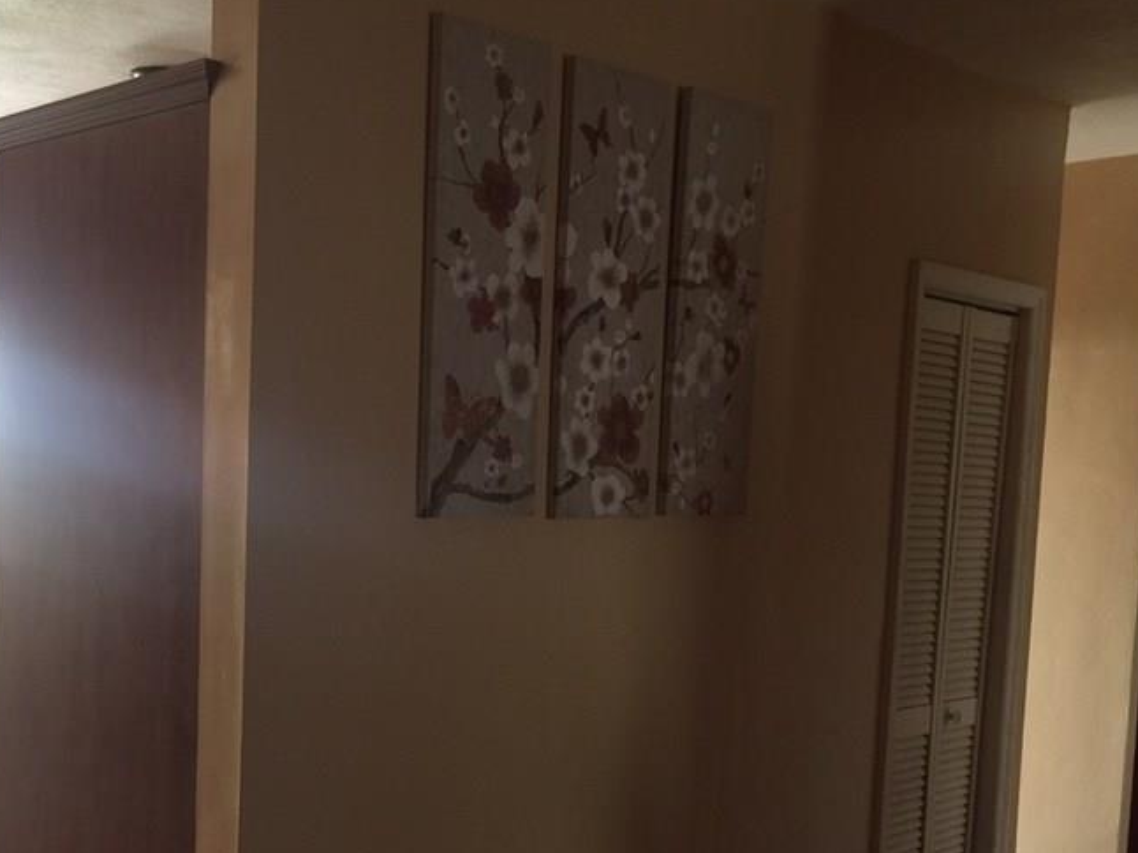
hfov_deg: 40.7
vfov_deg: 31.0
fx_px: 1512
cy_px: 636
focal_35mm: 46
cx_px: 372
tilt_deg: -5.3
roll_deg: -3.1
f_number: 2.2
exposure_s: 1/15
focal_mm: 4.15
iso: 40
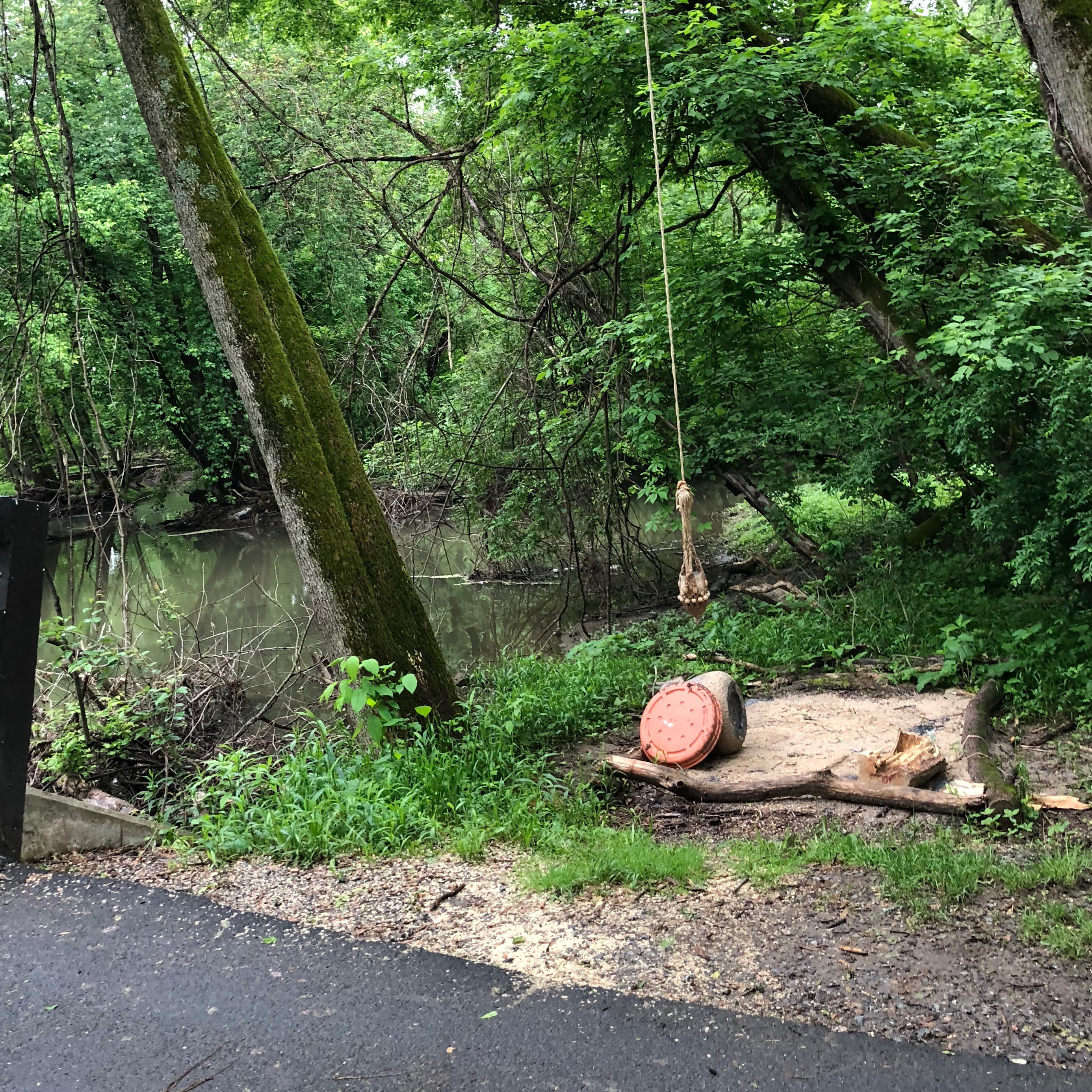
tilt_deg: -0.6
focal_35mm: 36
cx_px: 523
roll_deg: +4.9
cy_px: 443
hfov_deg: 46.0
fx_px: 1285
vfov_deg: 45.8
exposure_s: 1/20
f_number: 1.8
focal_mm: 4
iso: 40
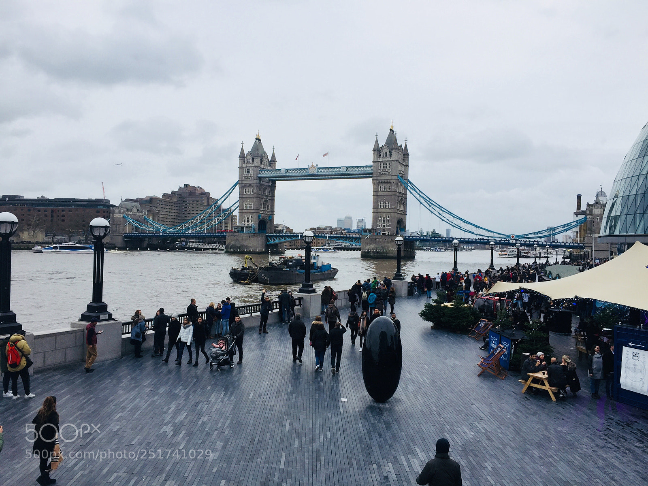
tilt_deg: +0.5
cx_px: 324
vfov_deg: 48.2
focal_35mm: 29
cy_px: 243
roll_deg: -1.4
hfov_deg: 61.7
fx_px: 543
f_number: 2.2
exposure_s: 1/359
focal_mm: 4.15
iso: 32
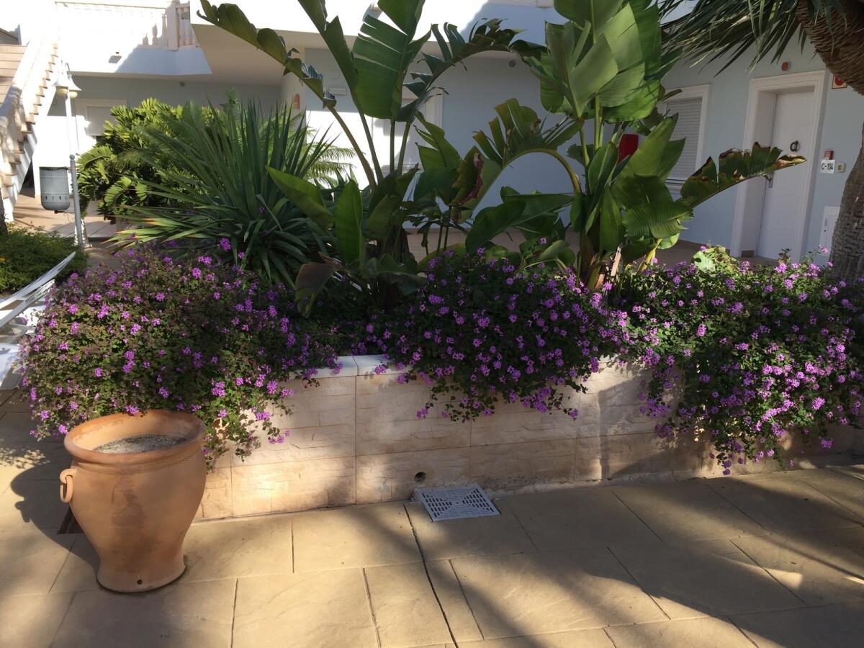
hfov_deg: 61.7
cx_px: 432
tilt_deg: -13.0
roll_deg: -1.5
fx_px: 724
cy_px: 324
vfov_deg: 48.2
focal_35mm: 29
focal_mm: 4.15
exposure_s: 1/920
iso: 32
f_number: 2.2
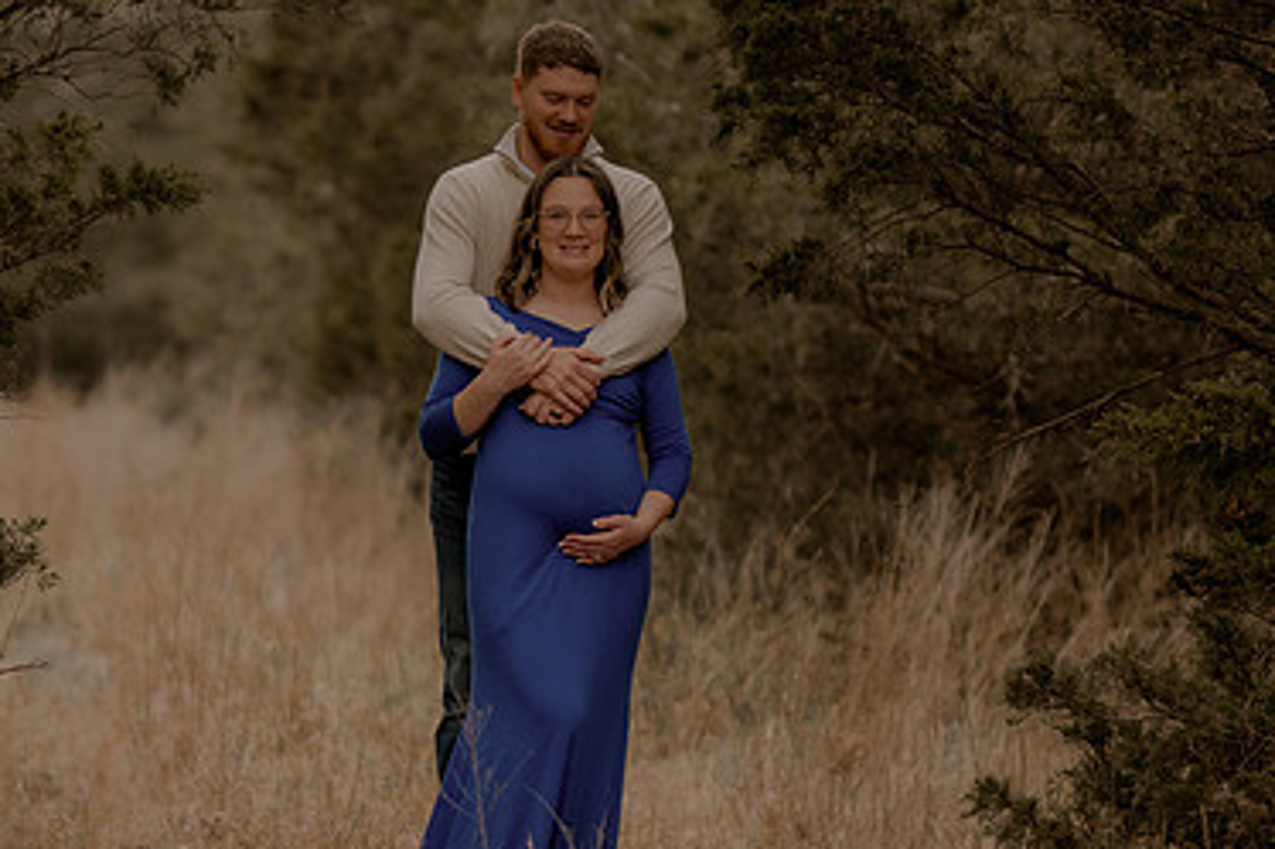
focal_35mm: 197
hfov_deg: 10.4
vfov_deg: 7.0
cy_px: 464
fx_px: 6974
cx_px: 409
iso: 200
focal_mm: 85
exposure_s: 1/1600
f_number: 1.4
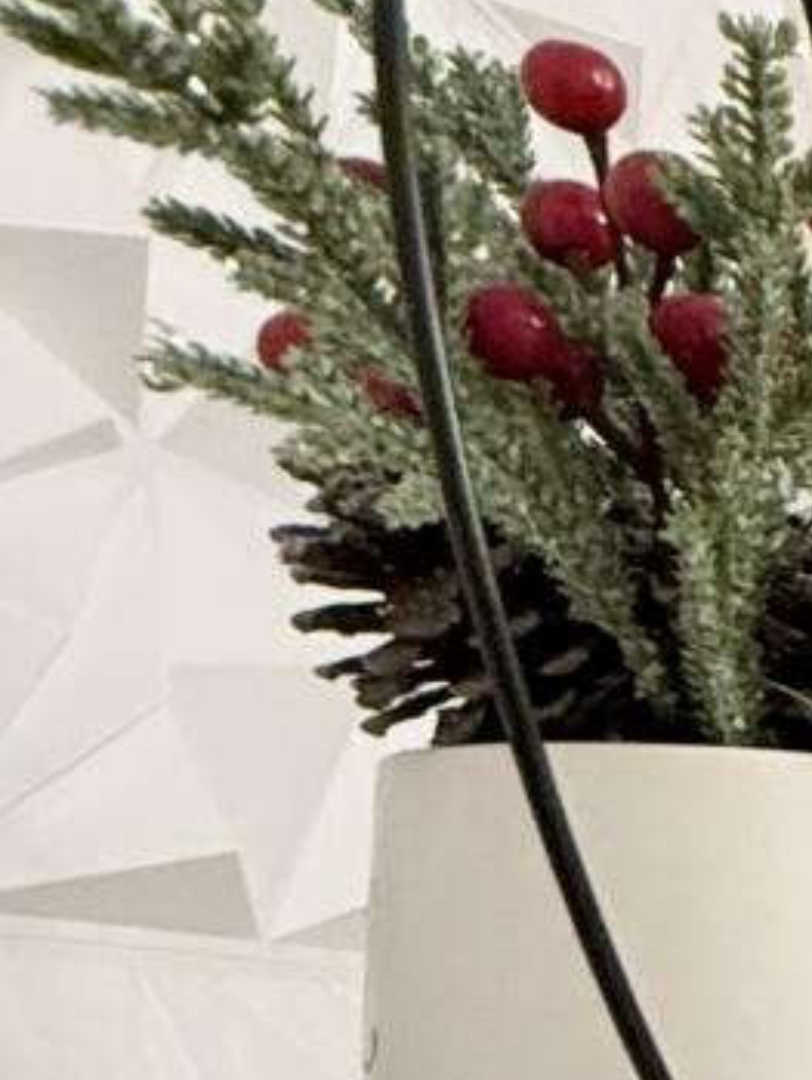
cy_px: 1194
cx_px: 2291
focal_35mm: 80
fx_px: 2499
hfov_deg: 11.9
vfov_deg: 22.9
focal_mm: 2.22
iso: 200
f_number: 2.2
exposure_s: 1/60
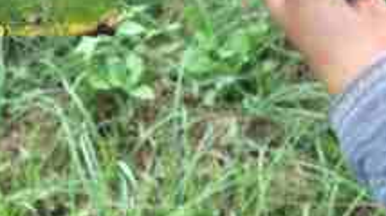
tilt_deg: -34.0
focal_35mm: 118
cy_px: -202
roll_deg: -4.7
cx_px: 501
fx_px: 1207
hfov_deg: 17.1
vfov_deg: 9.6
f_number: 2.2
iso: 32
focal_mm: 4.15
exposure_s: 1/33
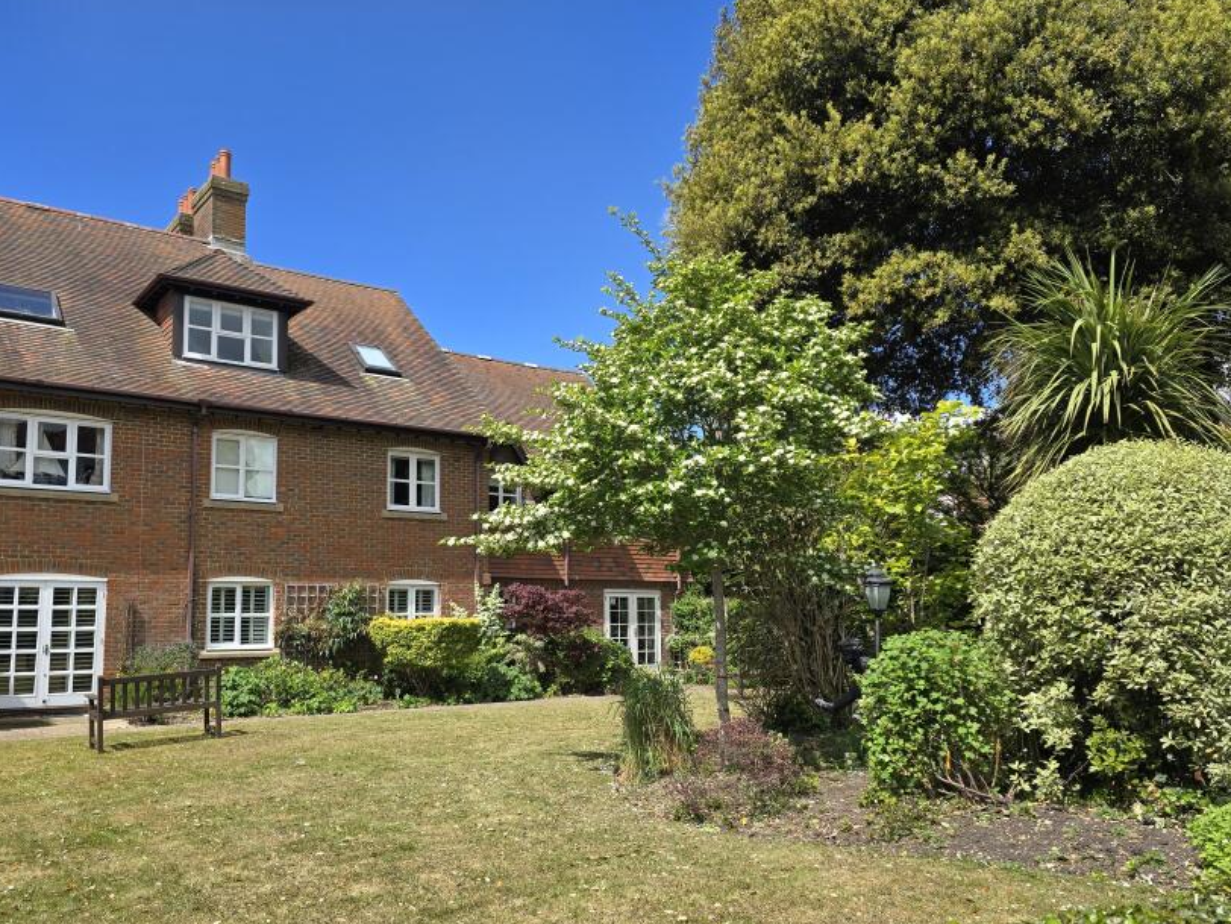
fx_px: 1031
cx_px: 576
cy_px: 522
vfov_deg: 48.1
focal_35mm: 29
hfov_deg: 61.6
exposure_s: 1/675
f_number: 1.7
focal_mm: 6.3
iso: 12
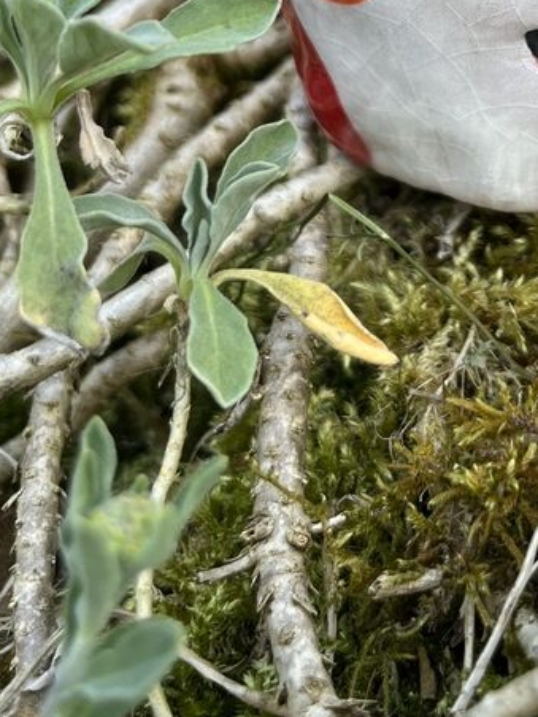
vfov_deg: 31.2
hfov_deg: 24.2
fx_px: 1202
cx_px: 532
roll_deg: -0.2
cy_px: 32
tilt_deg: -31.0
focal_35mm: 58
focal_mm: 5.1
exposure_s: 1/121
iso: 50
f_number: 1.6
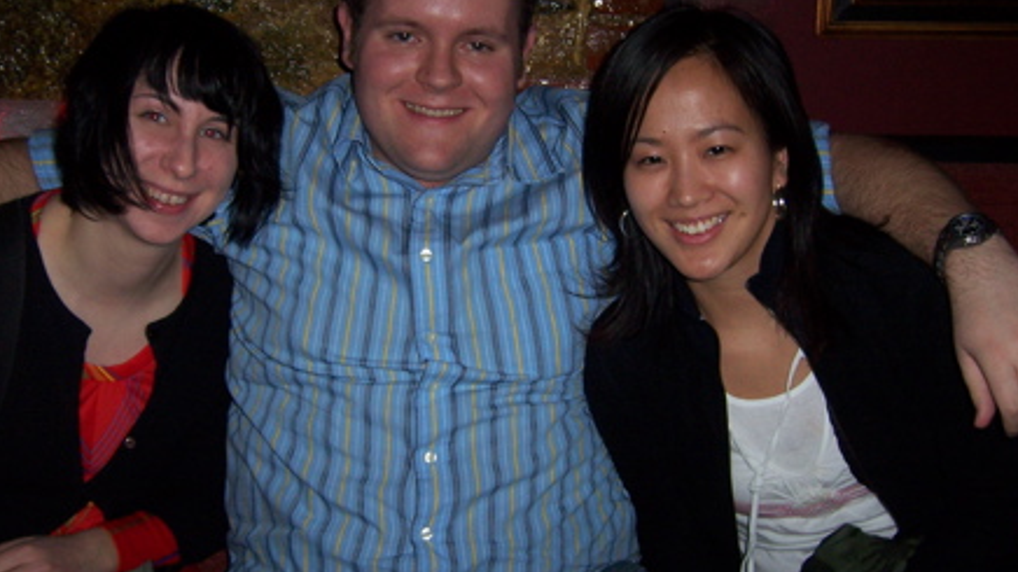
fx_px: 1295
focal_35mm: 48
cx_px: 459
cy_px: 273
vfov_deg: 24.9
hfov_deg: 42.9
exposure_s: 1/60
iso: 125
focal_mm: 6.2
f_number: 2.8
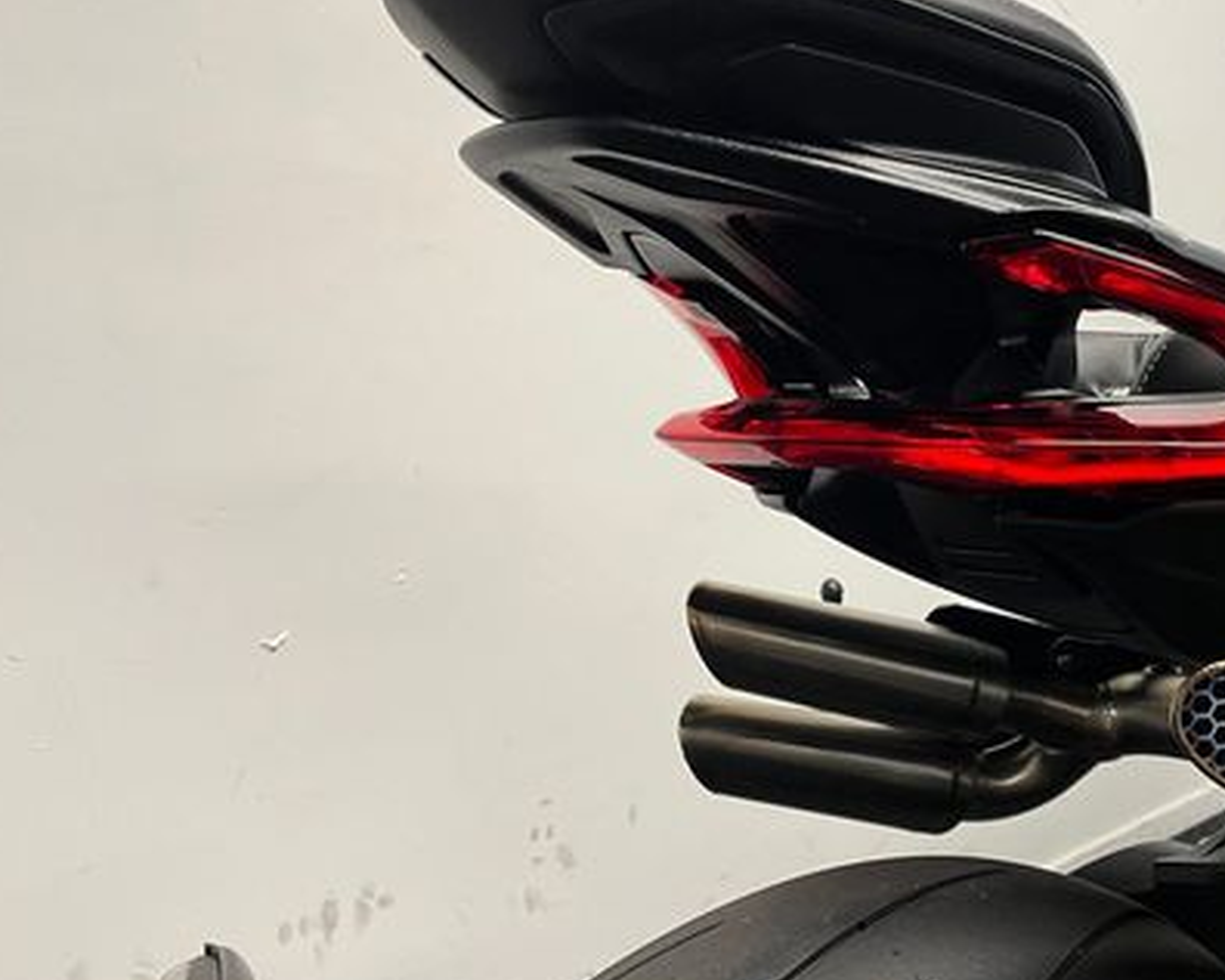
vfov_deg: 36.4
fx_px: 1487
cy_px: 581
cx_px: 968
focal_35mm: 41
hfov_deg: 42.9
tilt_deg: -14.8
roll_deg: -0.4
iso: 125
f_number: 1.6
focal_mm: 5.1
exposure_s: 1/50
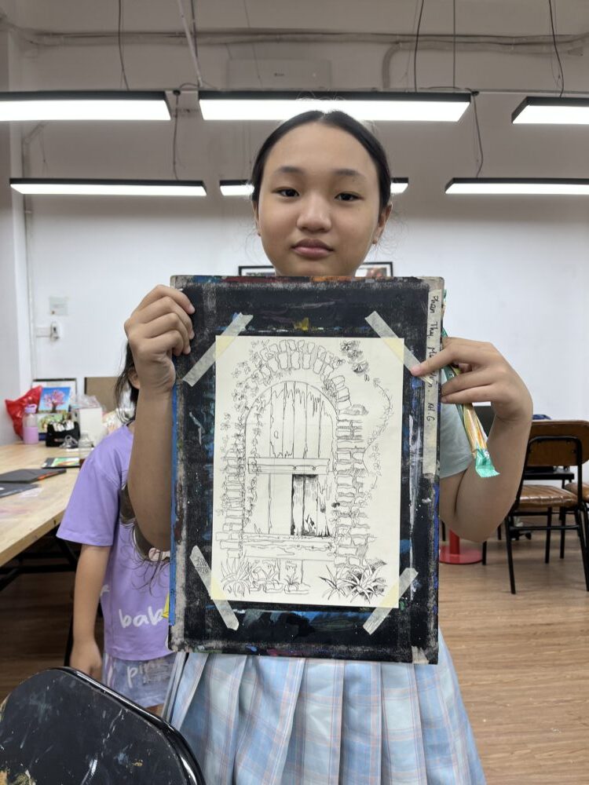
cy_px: 392
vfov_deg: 67.3
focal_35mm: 26
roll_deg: +1.3
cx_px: 294
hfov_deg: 53.1
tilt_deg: -3.4
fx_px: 590
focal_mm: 5.1
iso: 32
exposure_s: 1/100
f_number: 1.6
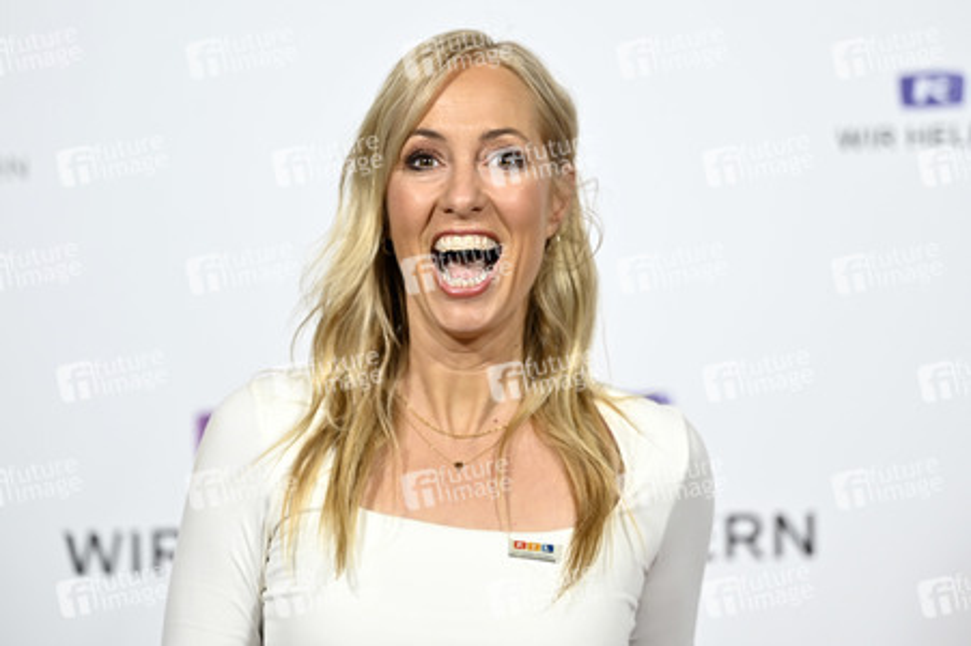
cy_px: 323
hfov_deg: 15.8
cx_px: 486
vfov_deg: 10.5
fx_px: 3504
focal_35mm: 130
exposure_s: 1/640
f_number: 2.8
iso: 1250
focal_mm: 130
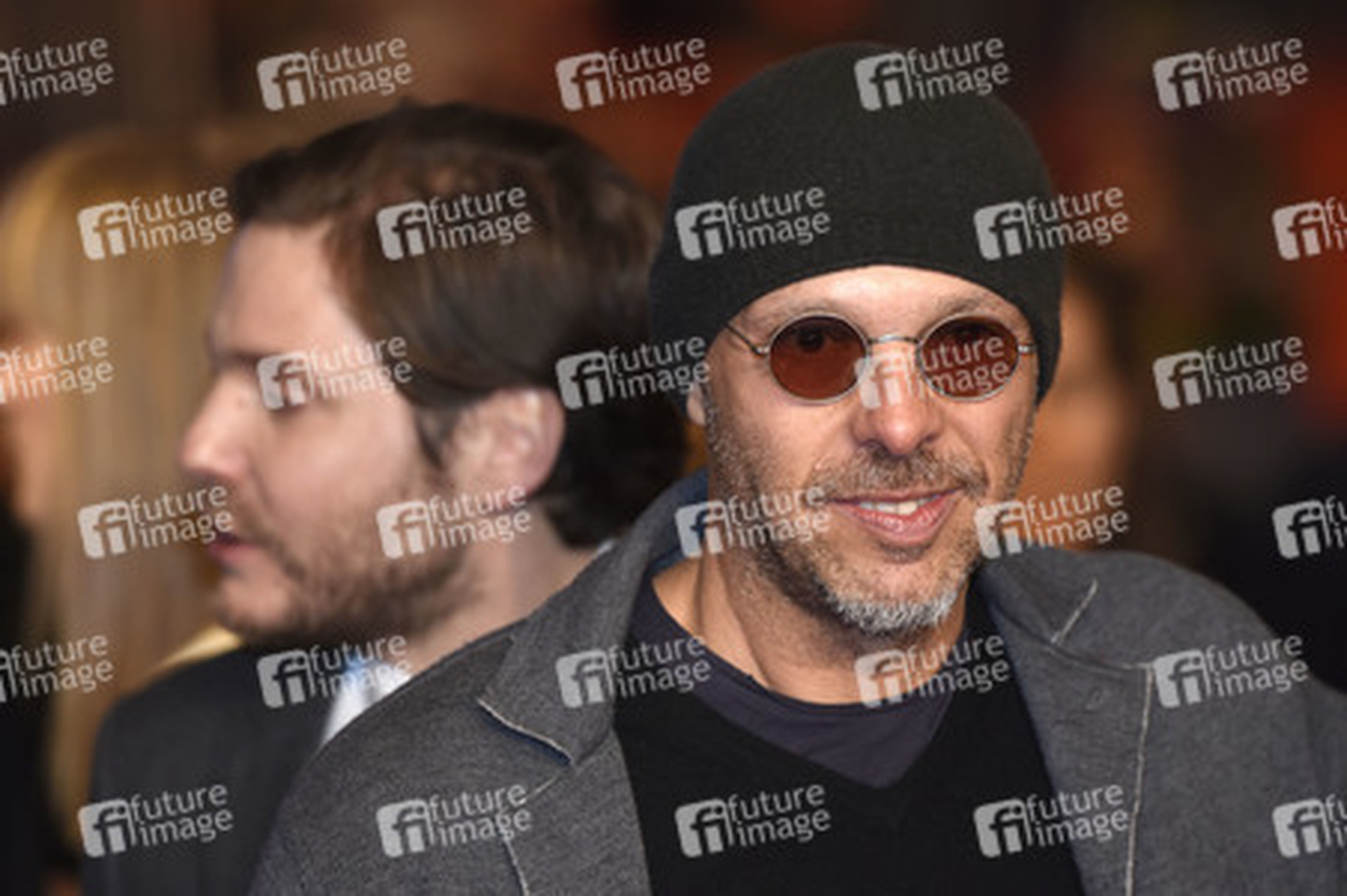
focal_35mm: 300
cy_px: 448
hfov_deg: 6.9
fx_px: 11216
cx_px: 674
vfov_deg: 4.6
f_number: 3.2
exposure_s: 1/200
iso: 640
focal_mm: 200
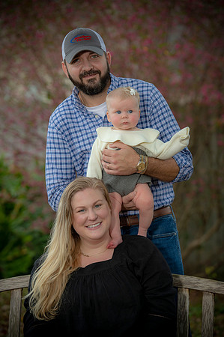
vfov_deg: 15.2
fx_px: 1263
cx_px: 112
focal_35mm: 135
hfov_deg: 10.1
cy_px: 168
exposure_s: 1/200
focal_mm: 135
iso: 160
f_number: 4
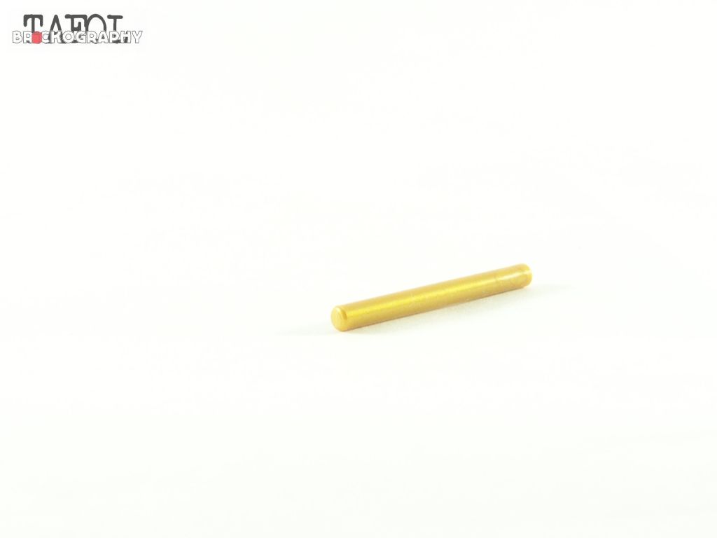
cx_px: 358
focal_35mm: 69
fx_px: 1429
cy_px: 269
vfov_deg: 21.3
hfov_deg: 28.2
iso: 400
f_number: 4
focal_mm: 11.5
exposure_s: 1/60
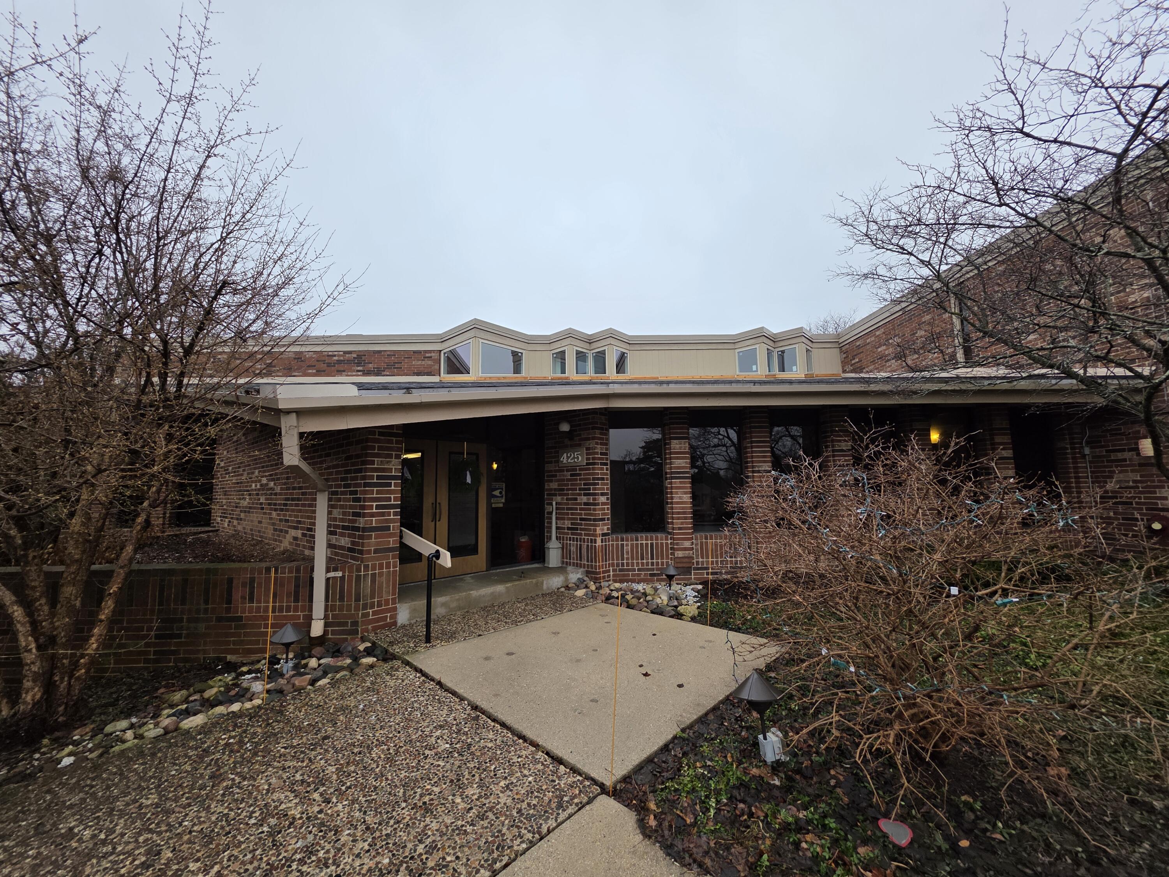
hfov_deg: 106.2
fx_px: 439
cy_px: 438
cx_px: 584
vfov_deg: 89.9
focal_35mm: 13
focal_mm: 2.2
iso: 32
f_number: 1.9
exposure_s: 1/120
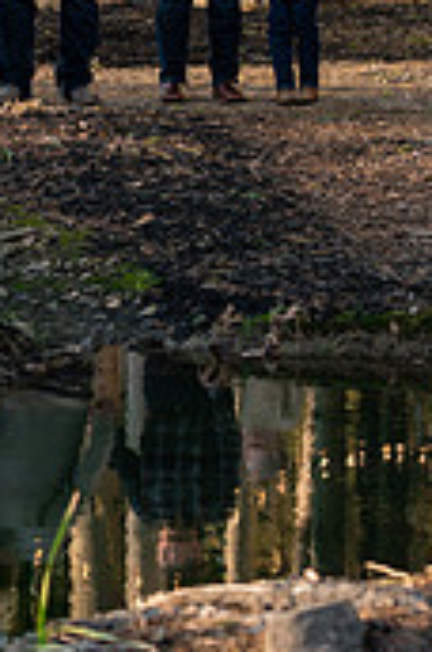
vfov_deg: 9.2
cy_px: 288
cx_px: -45
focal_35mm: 223
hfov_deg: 6.1
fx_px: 4030
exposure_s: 1/200
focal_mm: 85
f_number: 4
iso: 400
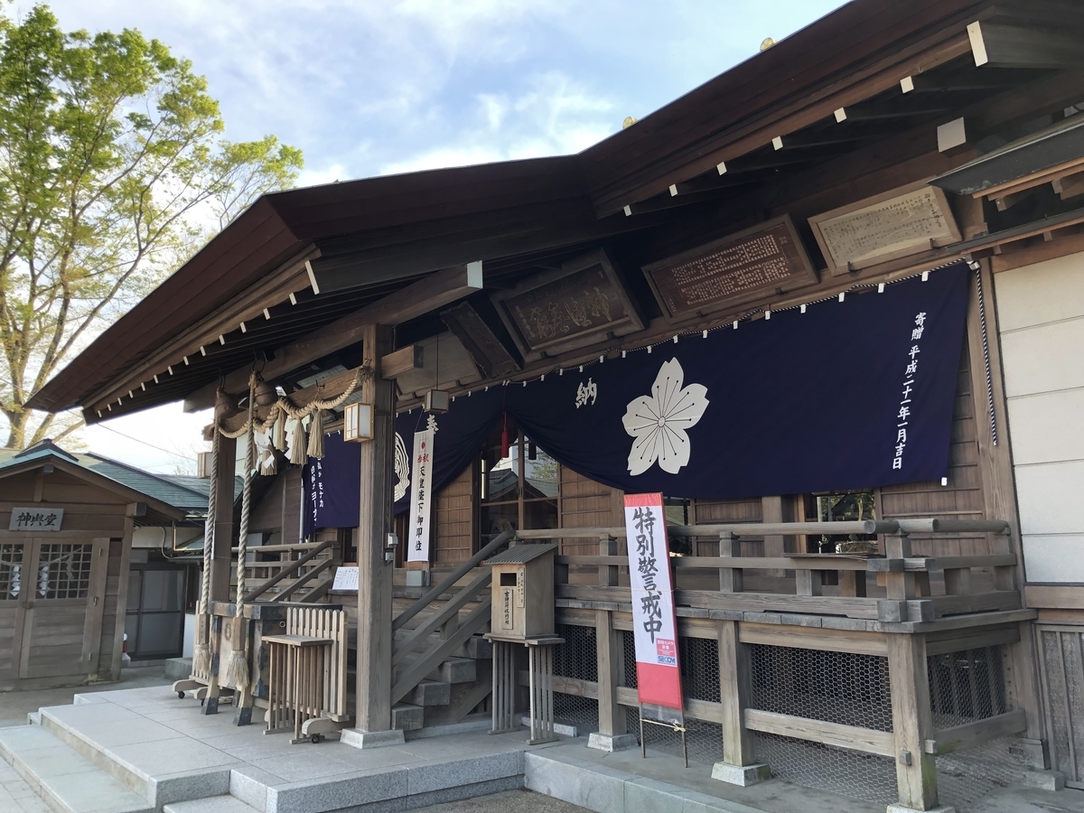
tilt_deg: +10.5
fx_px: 877
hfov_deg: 63.4
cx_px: 542
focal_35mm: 28
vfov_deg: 49.7
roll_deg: +0.4
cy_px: 406
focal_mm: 3.99
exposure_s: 1/195
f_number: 1.8
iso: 20
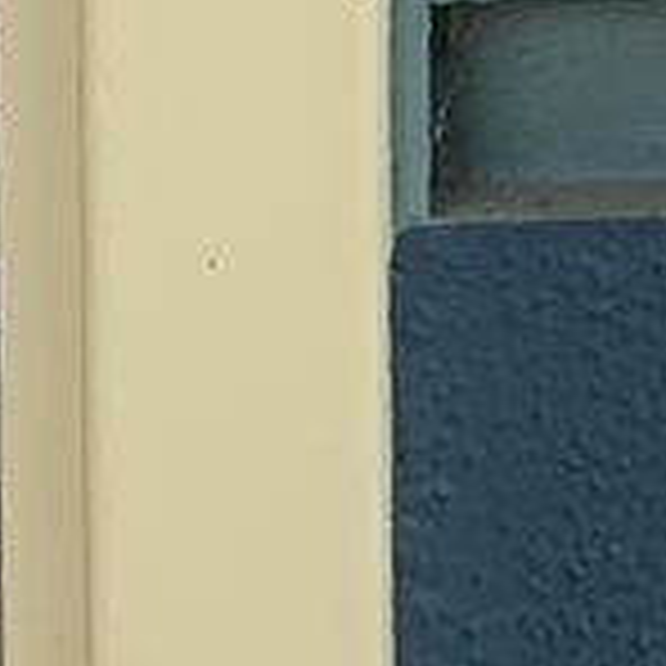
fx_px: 5137
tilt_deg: -2.0
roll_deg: +0.3
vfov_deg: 6.8
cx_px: 1602
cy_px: -1192
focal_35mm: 236
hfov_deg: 7.0
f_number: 1.8
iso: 25
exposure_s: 1/1205
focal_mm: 4.25
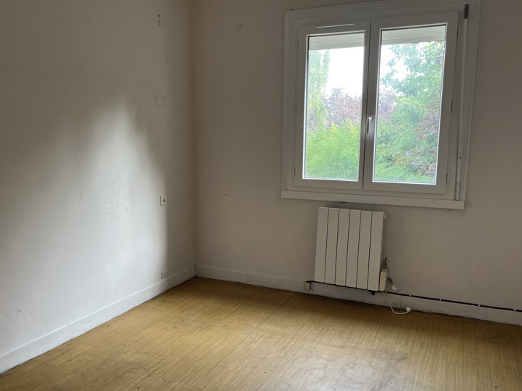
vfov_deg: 48.2
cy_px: 201
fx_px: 437
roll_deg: -0.2
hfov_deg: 61.6
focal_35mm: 29
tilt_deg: -8.3
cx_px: 272
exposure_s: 1/115
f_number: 1.6
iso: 125
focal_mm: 5.1
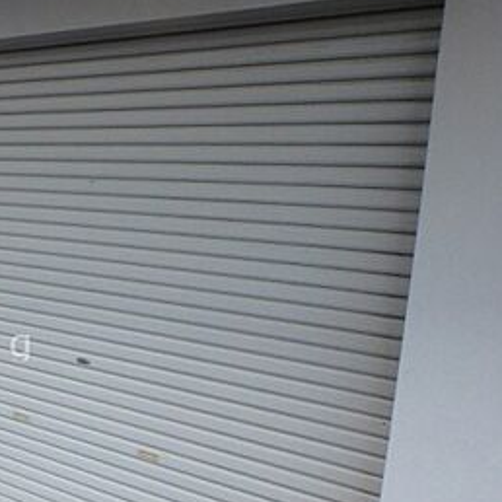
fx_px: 755
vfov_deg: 36.3
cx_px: -68
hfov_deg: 31.9
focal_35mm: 46
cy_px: 342
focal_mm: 3.7
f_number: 3.5
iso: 200
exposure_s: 1/40
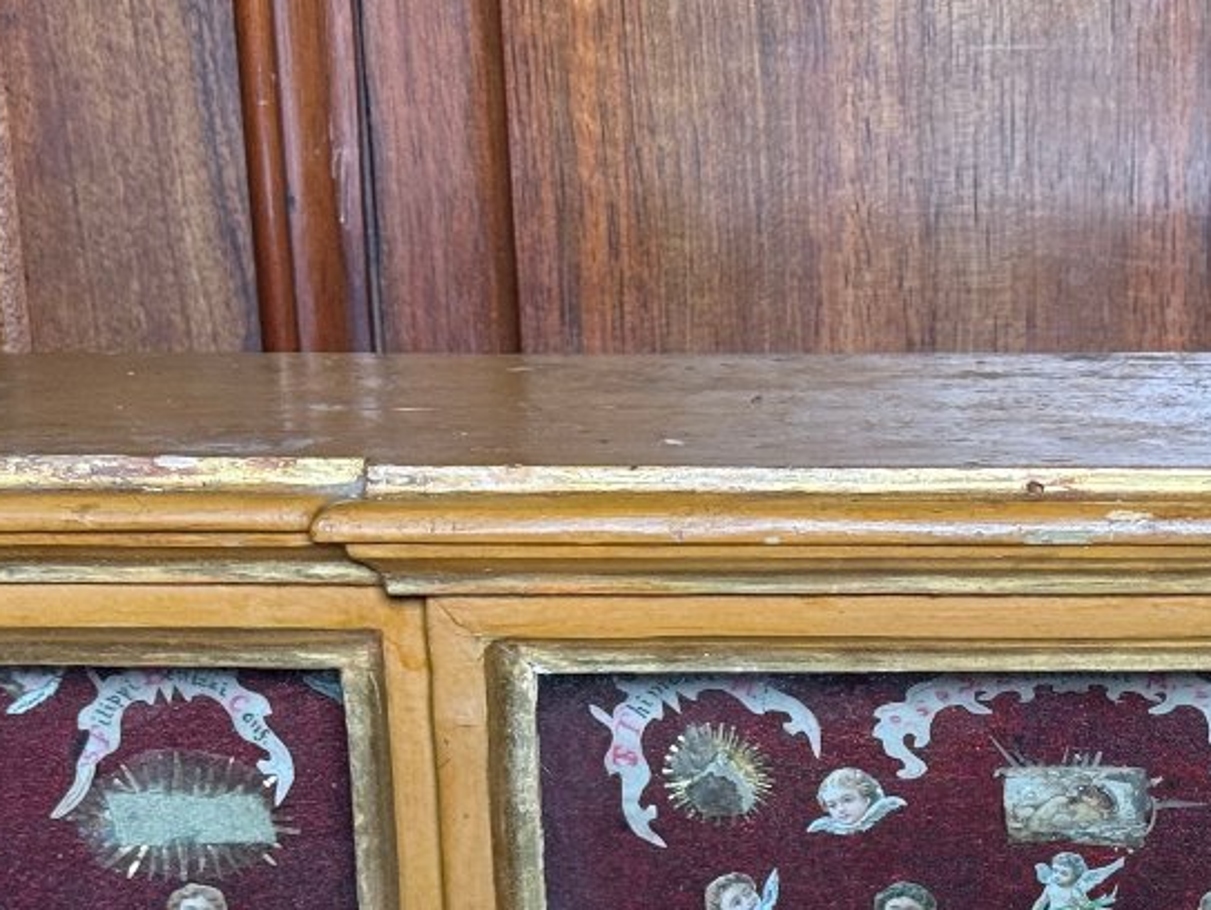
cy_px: 932
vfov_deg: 13.8
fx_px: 3711
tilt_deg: -19.1
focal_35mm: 106
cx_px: 1166
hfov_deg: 18.1
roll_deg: -0.3
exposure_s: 1/97
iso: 100
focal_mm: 6.76
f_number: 1.78
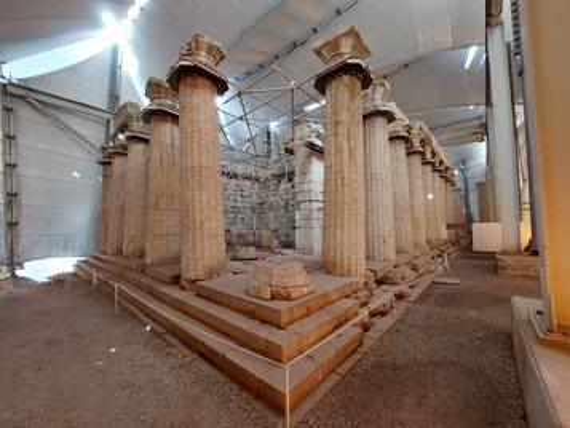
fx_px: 214
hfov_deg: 106.2
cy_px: 214
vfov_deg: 90.0
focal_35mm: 13
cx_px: 285
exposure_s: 1/50
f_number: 2.2
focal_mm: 1.74
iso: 400
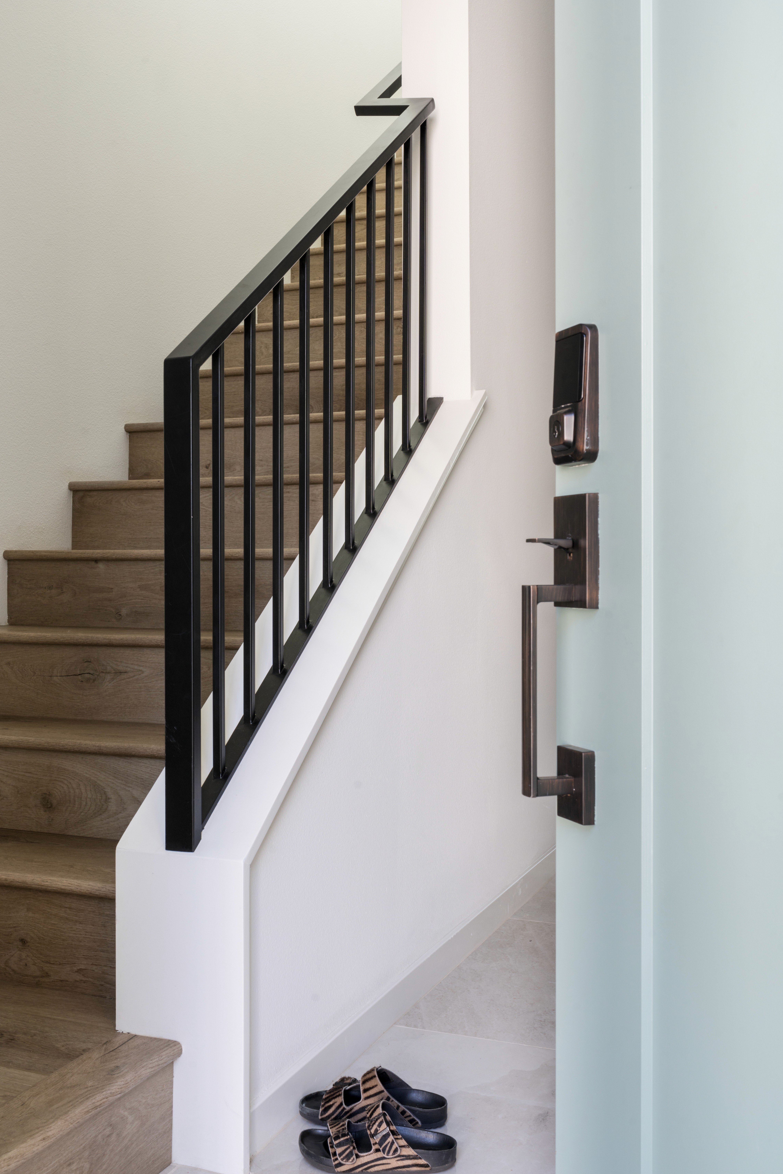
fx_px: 1174
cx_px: 385
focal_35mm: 36
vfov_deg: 53.1
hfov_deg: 36.9
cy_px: 593
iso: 400
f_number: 13
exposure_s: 1/8
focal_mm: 35
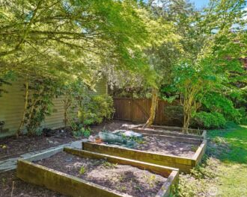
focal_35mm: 25
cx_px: 102
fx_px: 183
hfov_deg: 67.6
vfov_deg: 56.8
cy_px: 98
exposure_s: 1/60
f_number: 8
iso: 400
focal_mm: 22
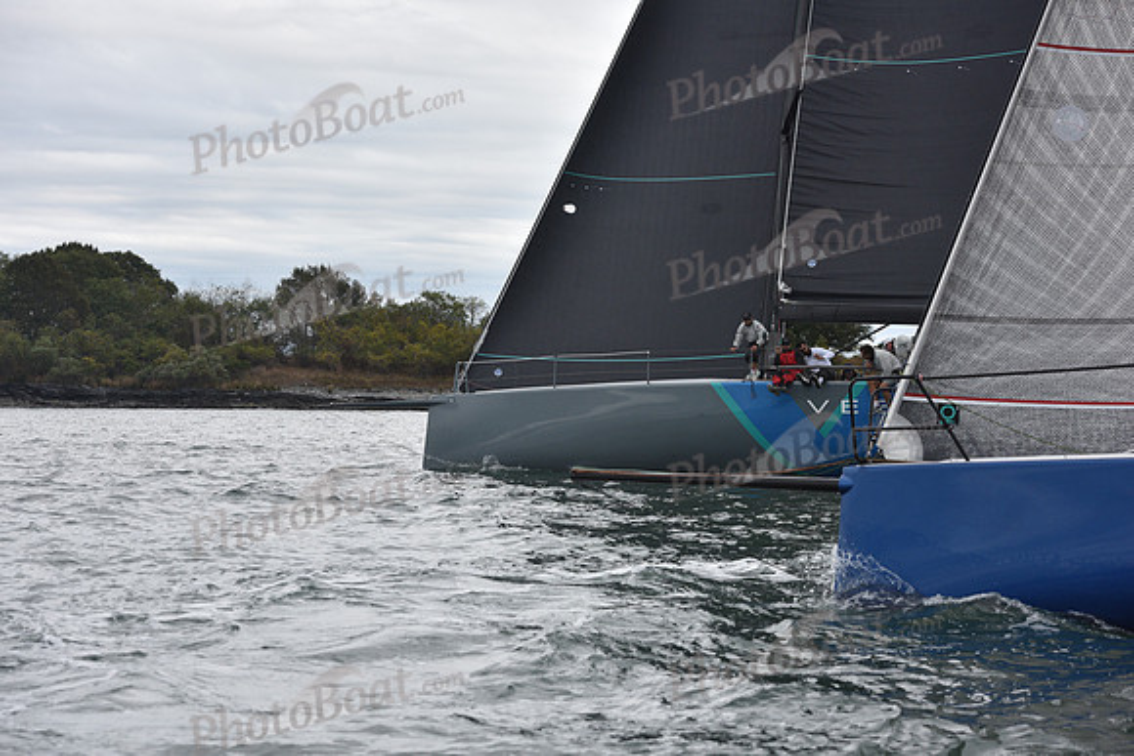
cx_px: 567
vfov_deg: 16.7
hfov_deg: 24.8
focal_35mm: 82
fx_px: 2583
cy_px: 378
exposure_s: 1/1000
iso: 400
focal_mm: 82
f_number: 5.6
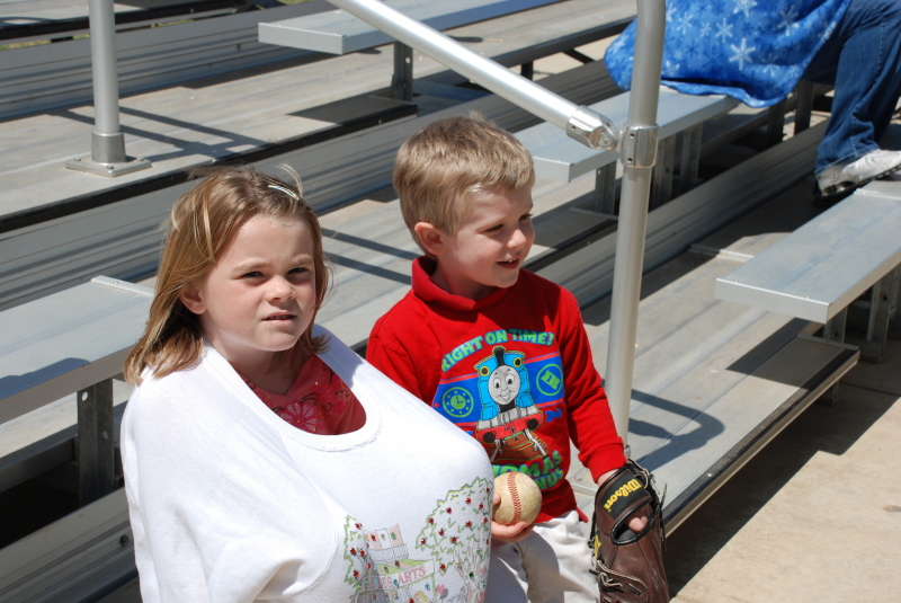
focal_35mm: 60
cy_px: 302
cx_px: 450
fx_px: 1503
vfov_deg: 22.7
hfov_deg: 33.4
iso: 100
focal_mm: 40
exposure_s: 1/250
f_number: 8
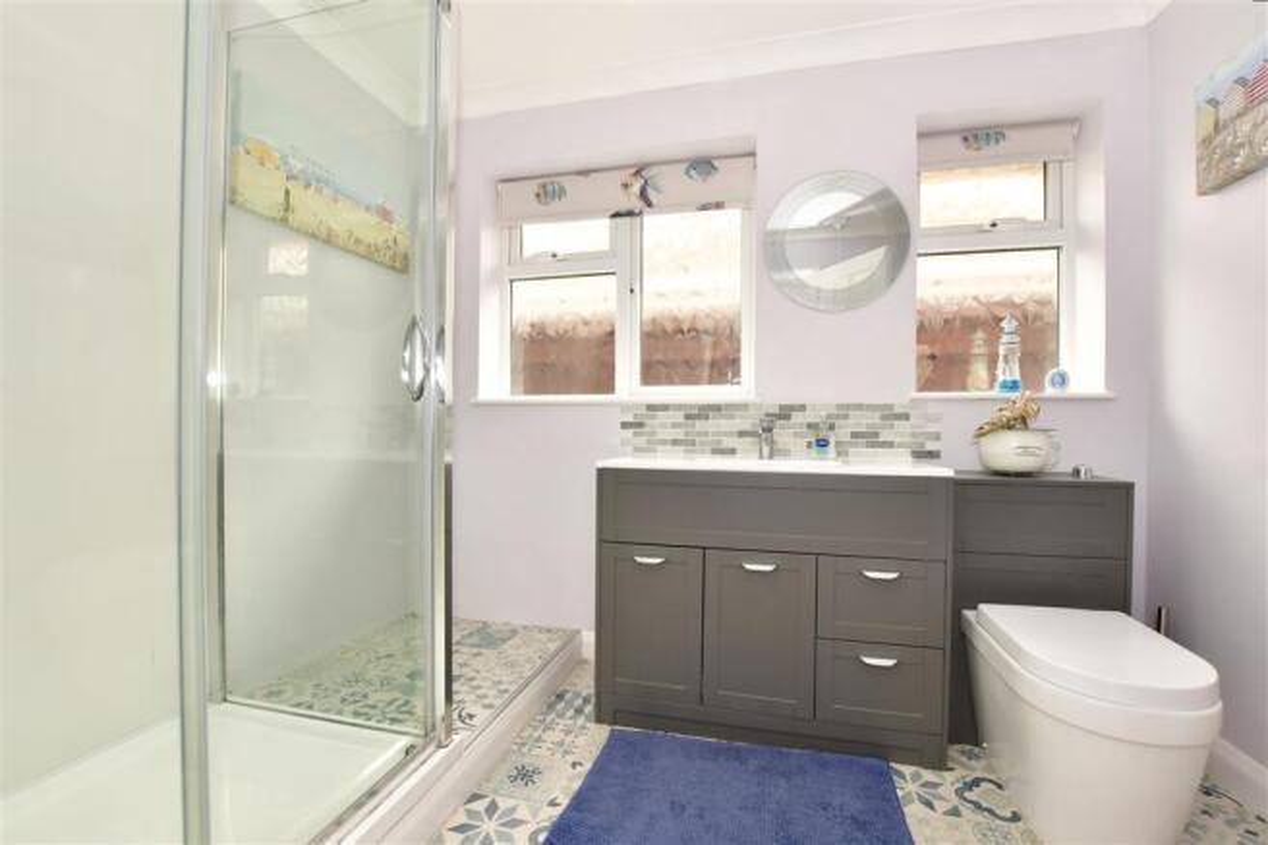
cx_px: 634
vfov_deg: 77.3
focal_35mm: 15
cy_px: 422
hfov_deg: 100.4
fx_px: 528
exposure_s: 1/3
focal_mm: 10
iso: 400
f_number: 8
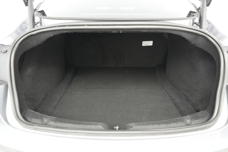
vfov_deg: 51.2
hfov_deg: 71.5
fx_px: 158
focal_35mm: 25
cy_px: 76
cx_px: 114
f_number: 2.8
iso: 8000
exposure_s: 1/60
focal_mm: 25
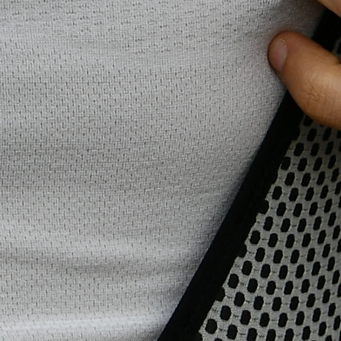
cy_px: -510
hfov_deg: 1.8
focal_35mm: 980
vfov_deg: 1.8
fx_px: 10922
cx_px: -694
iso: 200
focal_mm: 102
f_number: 5
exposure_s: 1/500
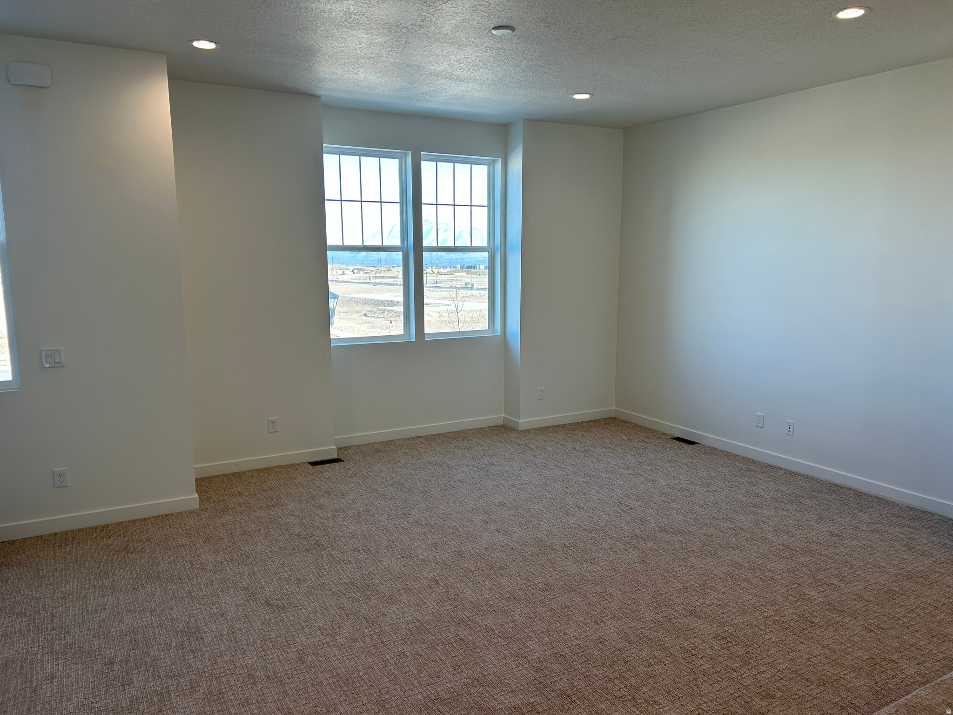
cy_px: 358
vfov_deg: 53.1
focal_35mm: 26
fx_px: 716
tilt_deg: -9.1
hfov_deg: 67.3
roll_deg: +0.5
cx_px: 476
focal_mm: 5.7
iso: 50
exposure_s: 1/170
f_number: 1.5
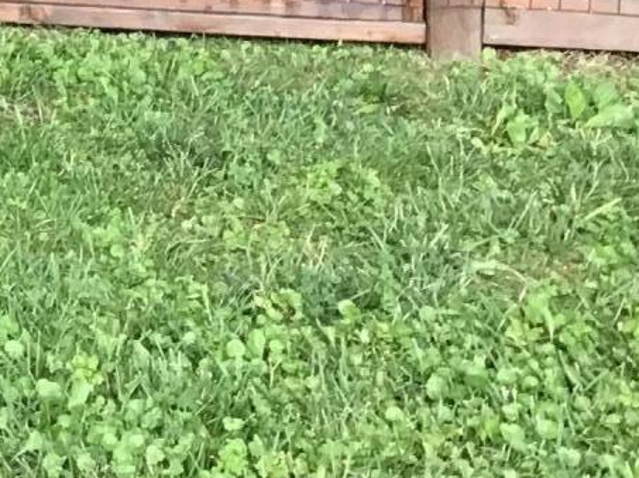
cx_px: -576
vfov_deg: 10.0
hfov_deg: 12.8
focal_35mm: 137
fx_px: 2527
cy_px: -506
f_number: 2.4
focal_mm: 3.3
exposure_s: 1/40
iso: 25
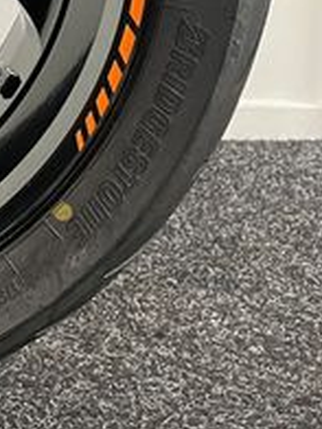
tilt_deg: -4.6
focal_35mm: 85
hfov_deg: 15.1
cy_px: -94
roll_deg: -0.6
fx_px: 1054
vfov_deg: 21.3
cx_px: -252
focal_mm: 5.1
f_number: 1.6
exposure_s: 1/33
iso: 500
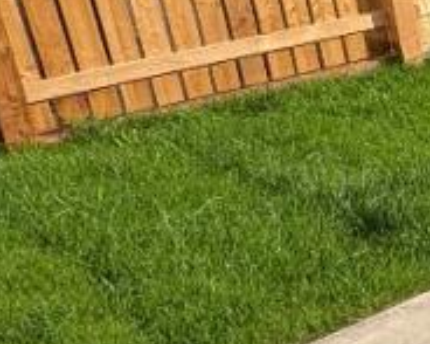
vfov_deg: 19.6
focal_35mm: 76
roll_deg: +0.2
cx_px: 1068
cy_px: 7
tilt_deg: -14.3
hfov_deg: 14.4
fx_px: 967
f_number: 2.2
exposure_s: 1/921
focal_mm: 2.22
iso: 64
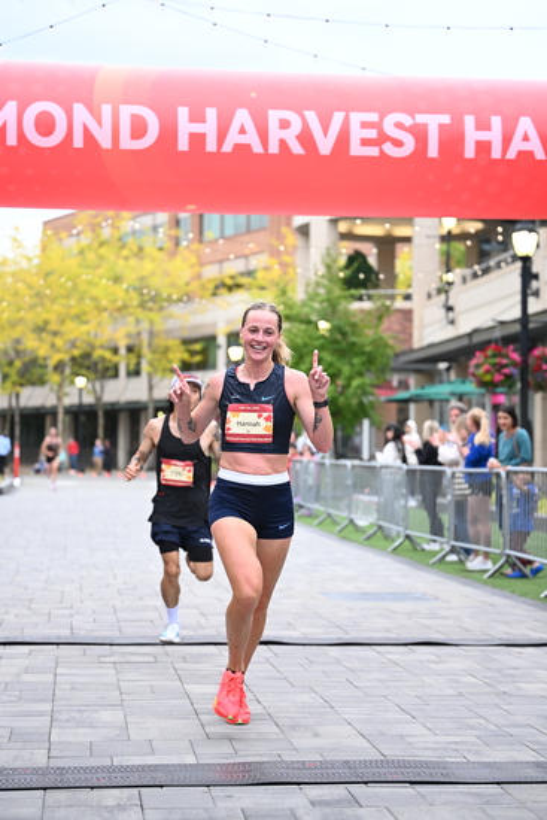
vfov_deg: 28.8
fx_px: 1594
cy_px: 410
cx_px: 274
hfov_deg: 19.5
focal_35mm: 70
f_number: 2.8
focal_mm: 70
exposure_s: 1/800
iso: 1600
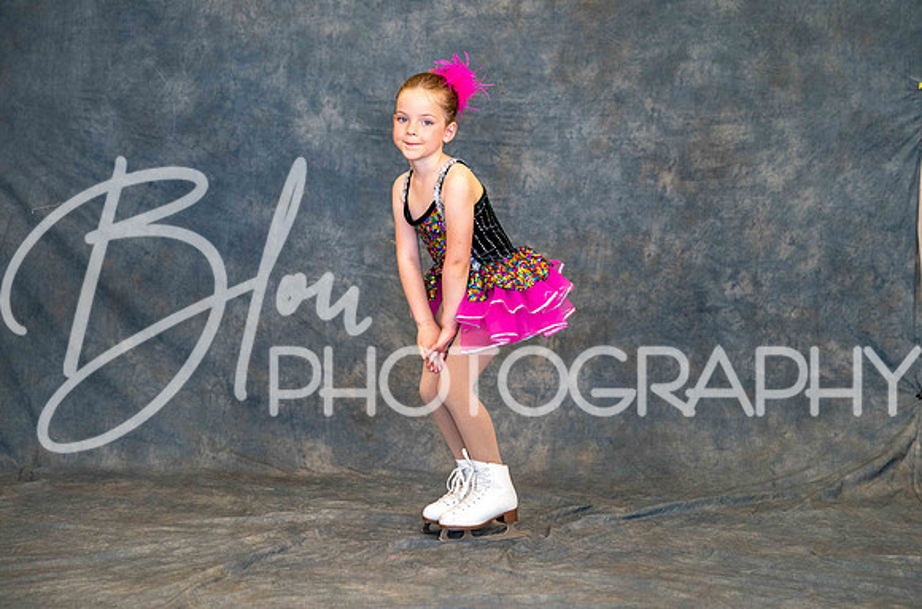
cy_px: 266
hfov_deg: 21.5
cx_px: 459
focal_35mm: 95
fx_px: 2428
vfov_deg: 14.3
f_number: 3.2
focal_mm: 85
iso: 1250
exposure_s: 1/160
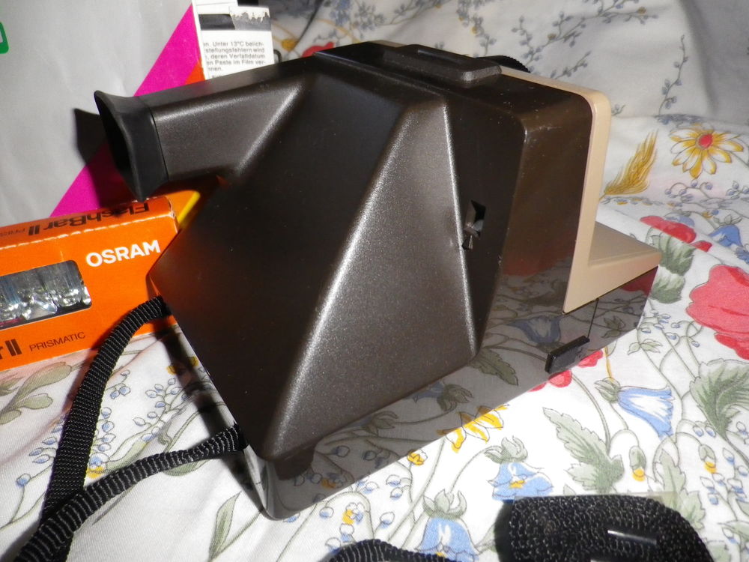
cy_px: 281
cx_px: 374
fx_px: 541
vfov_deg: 54.9
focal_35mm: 25
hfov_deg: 69.4
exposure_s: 1/50
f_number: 7.1
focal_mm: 4.5
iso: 400
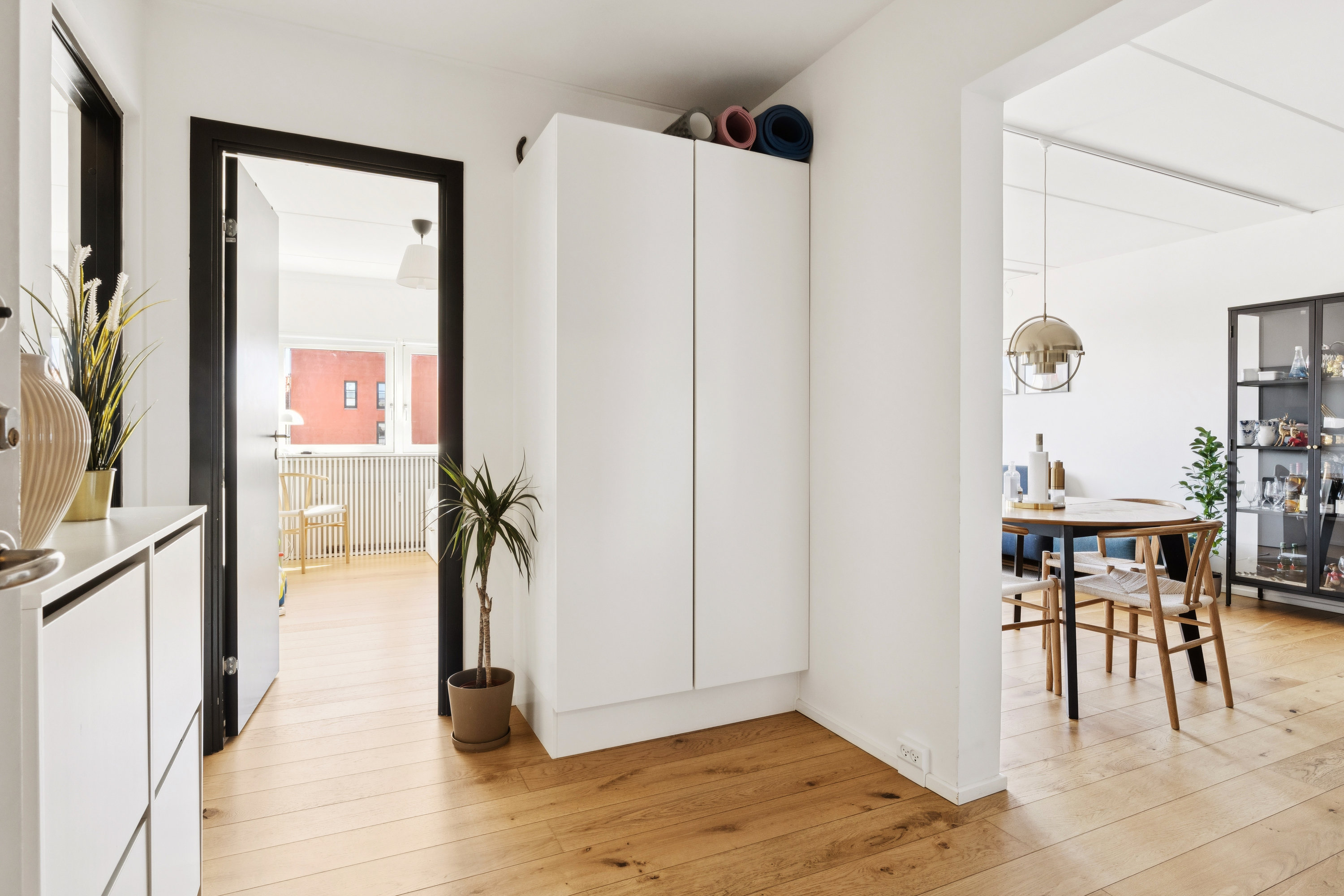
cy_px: 448
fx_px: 700
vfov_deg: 65.2
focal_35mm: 19
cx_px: 672
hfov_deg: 87.7
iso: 400
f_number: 7.1
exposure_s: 1/30
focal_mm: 12.5
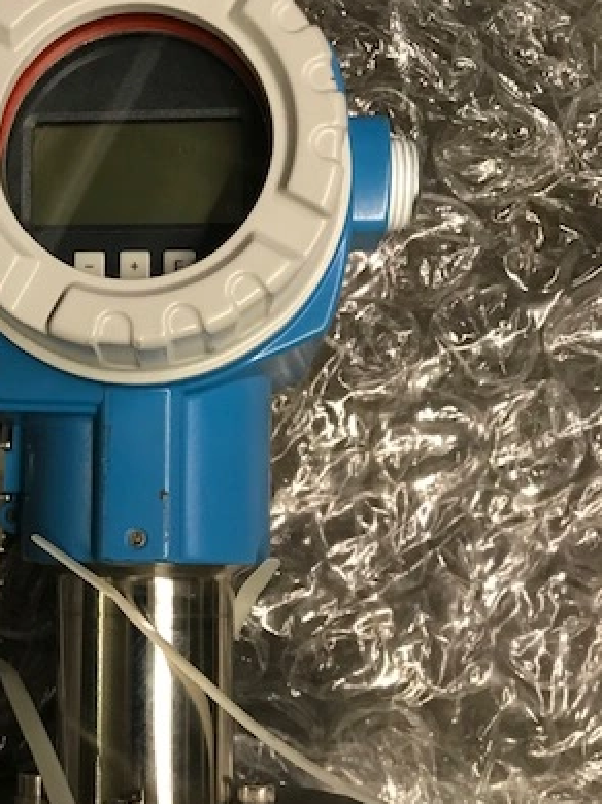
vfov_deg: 41.0
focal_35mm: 46
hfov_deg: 30.6
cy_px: 503
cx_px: 113
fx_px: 1068
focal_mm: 3.99
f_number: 1.8
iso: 50
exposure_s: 1/15
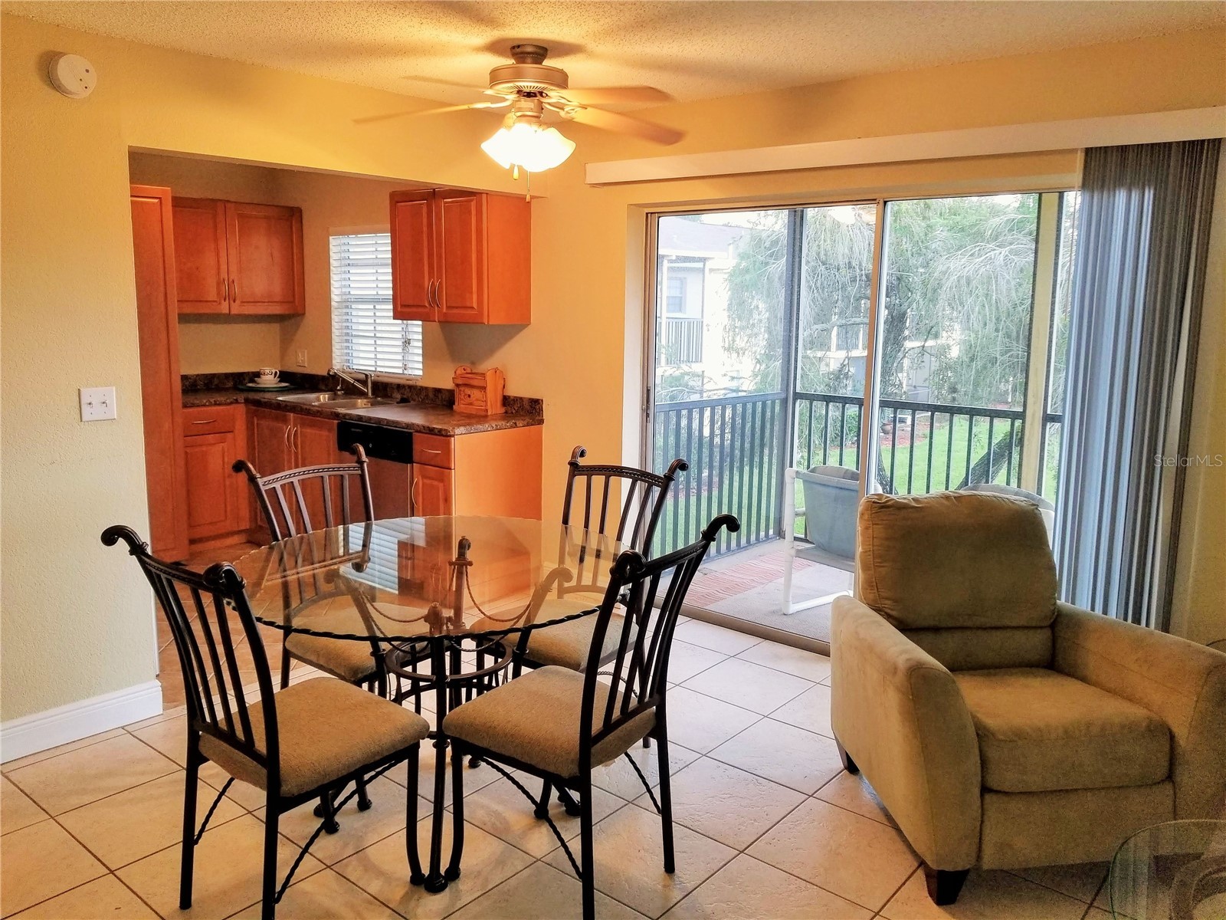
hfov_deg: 67.3
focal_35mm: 26
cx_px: 613
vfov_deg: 53.1
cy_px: 460
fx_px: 921
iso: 100
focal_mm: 4.25
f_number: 1.7
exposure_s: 1/60
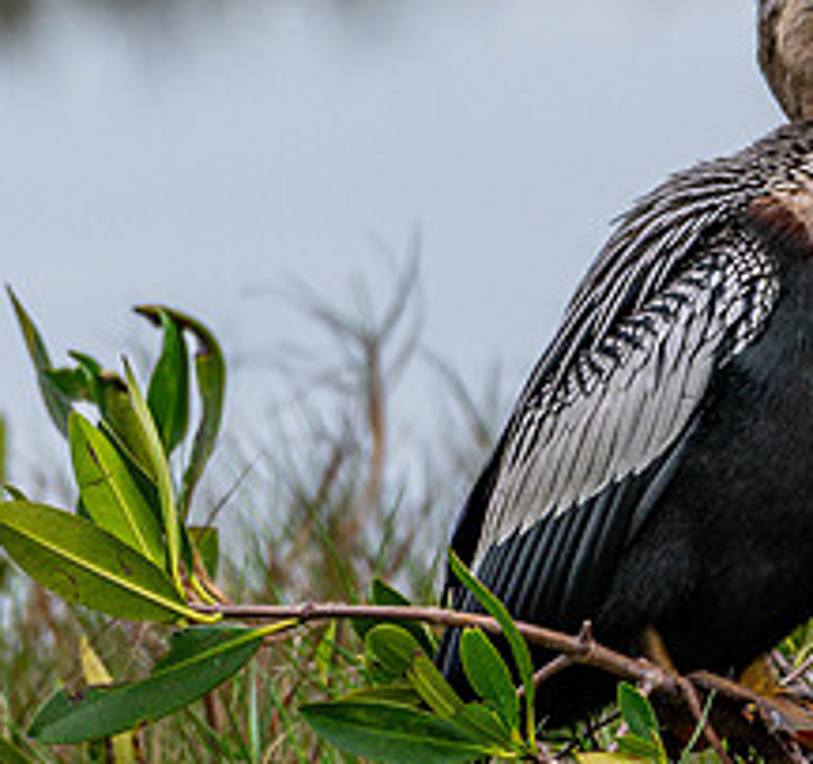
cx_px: 881
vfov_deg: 0.7
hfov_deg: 0.8
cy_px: 289
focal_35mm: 2370
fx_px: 61109
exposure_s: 1/200
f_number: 5.6
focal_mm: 500
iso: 110
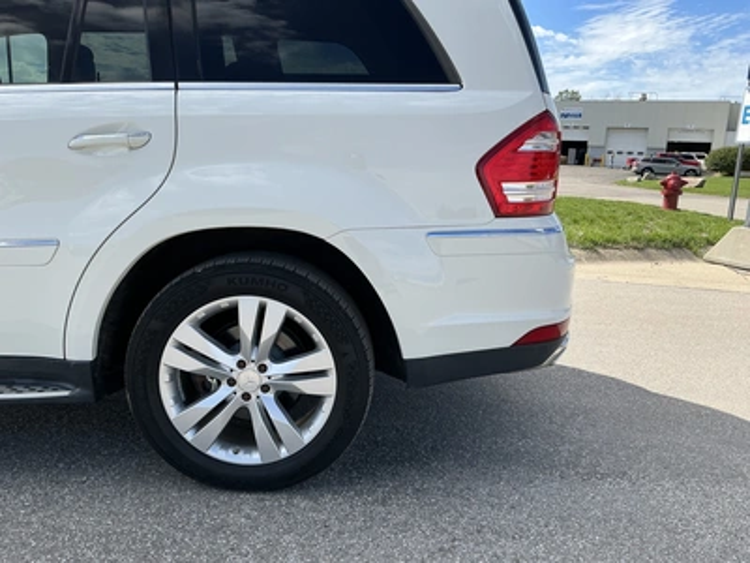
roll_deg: -1.7
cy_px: 282
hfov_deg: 63.4
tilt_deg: -10.7
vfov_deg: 49.7
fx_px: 607
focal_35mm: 28
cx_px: 375
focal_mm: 3
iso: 25
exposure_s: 1/1250
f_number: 1.8
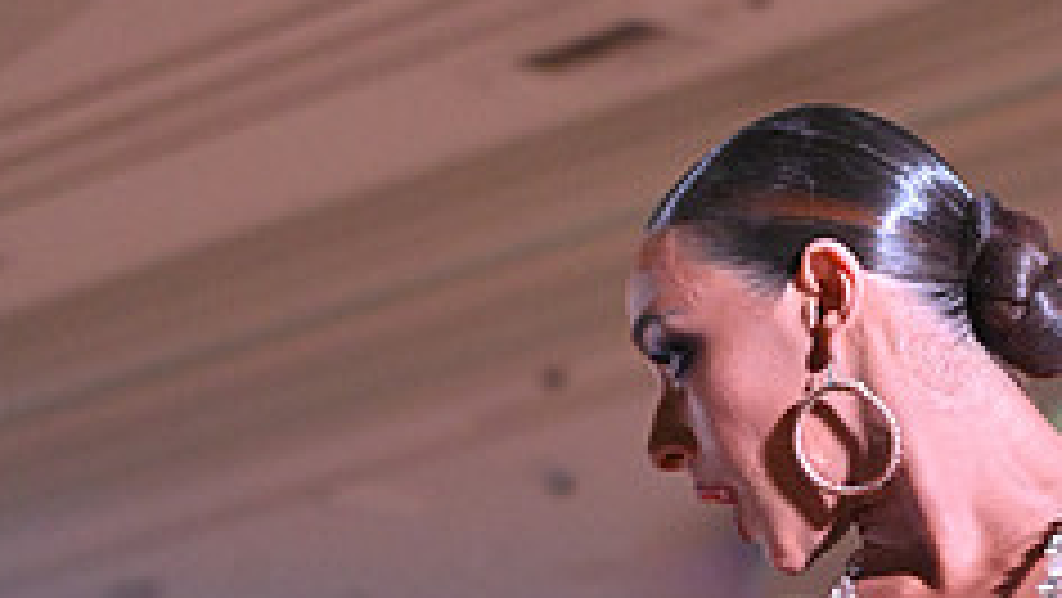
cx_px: 853
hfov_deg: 11.9
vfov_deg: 6.6
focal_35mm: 180
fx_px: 5071
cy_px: 1007
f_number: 4
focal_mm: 70
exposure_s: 1/400
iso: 5000
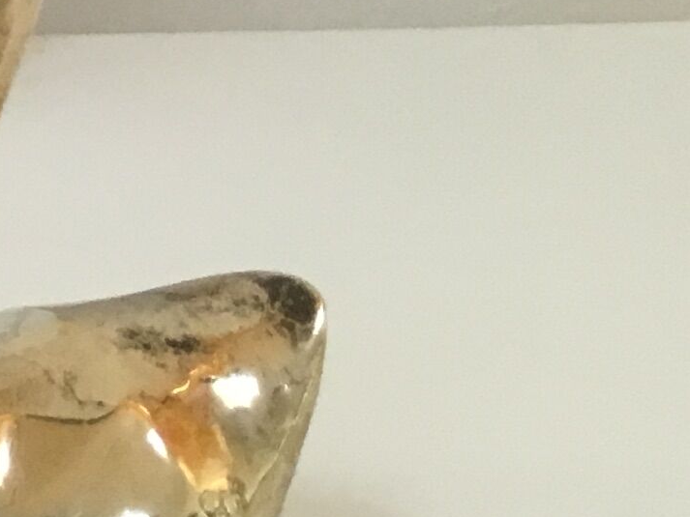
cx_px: -1058
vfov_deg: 8.6
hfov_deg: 10.2
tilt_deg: -17.4
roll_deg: +1.0
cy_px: -531
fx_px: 3270
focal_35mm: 164
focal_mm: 4.15
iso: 50
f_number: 2.2
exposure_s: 1/33
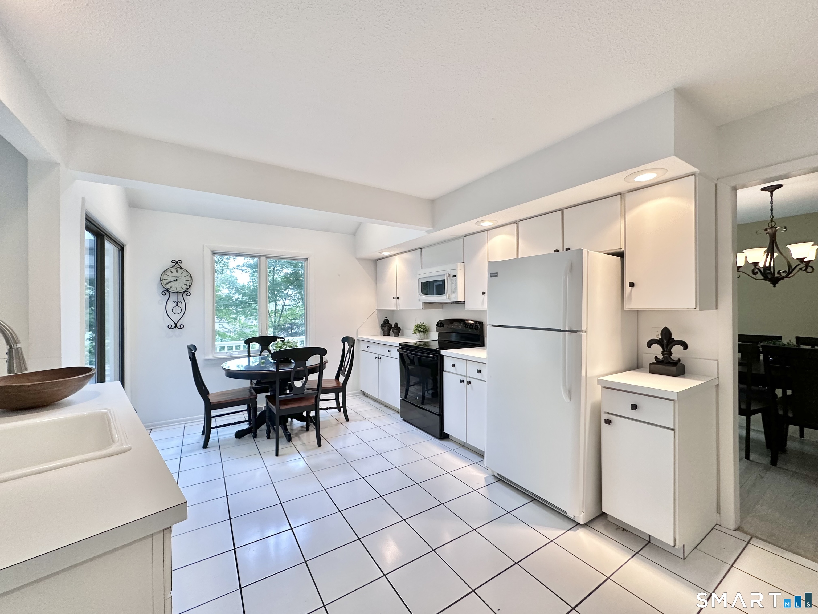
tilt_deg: +1.1
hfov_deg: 102.1
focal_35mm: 14
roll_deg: +0.5
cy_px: 307
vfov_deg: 85.7
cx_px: 409
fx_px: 331
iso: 320
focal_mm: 2.22
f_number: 2.2
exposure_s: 1/120
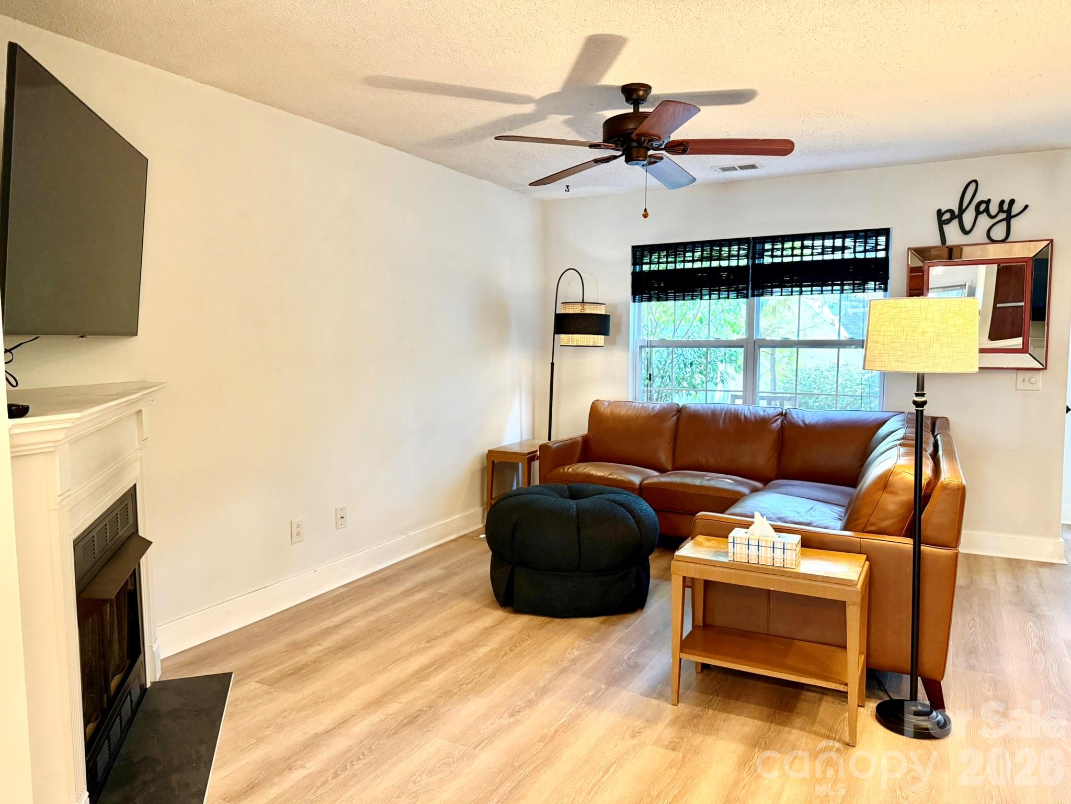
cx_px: 536
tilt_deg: -6.3
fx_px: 743
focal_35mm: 24
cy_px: 402
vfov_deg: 56.8
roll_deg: +0.0
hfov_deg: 71.6
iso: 400
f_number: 1.78
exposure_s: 1/120
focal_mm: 6.76
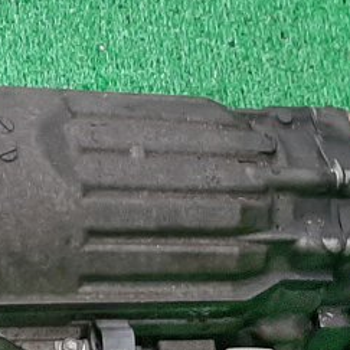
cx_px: 26
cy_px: 262
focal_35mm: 136
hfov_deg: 12.7
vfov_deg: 12.8
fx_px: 1556
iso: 125
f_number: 1.7
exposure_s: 1/50
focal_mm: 3.93
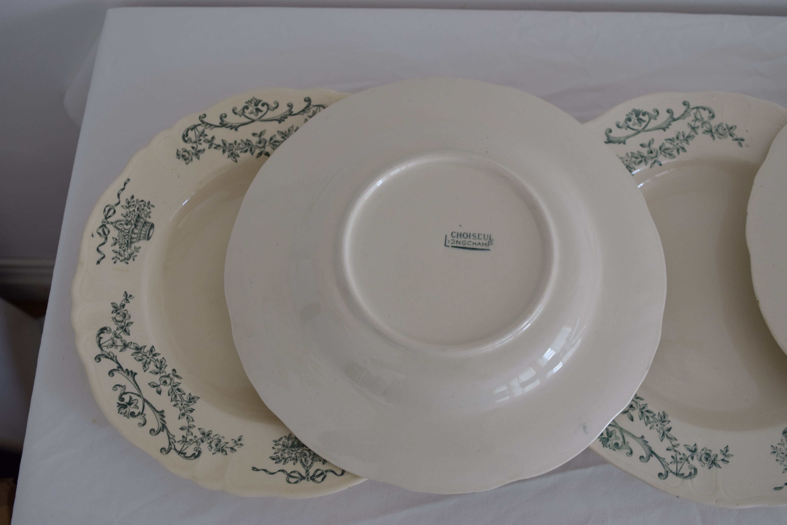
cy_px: 262
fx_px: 820
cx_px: 394
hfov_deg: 51.3
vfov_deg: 35.5
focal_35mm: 38
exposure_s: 1/30
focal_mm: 25
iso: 400
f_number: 5.6
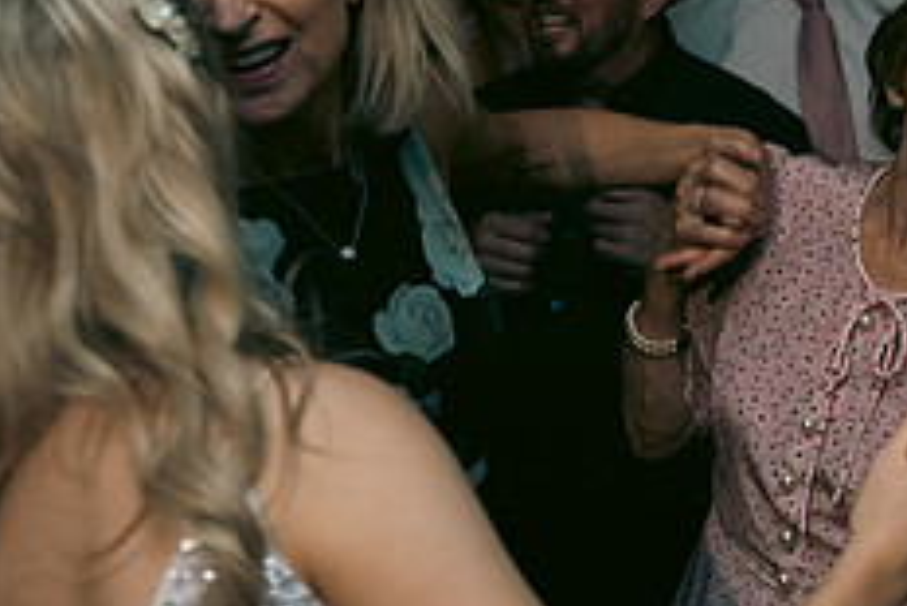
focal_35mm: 95
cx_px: 934
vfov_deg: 14.4
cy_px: 338
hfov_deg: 20.7
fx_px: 2395
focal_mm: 38
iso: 800
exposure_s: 1/160
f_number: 3.5
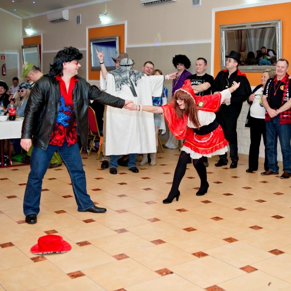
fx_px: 428
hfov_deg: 37.0
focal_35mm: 45
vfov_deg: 37.6
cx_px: 204
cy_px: 145
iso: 320
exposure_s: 1/320
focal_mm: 35
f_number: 2.8
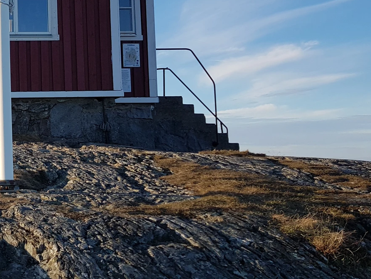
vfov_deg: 24.8
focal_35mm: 59
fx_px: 632
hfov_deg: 29.2
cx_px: -48
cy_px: 105
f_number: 1.7
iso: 40
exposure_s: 1/1292
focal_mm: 4.2
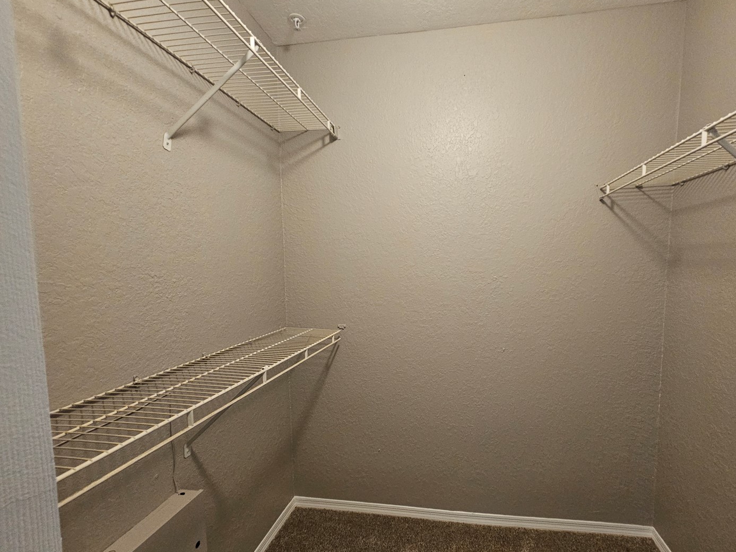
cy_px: 295
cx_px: 416
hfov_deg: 97.6
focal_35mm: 15
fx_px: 319
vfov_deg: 81.6
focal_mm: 2.2
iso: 400
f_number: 2.2
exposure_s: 1/30
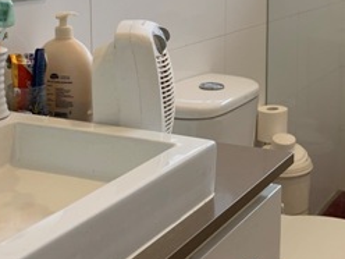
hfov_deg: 27.8
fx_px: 668
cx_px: 319
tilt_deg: -7.0
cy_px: 32
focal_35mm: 67
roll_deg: -2.1
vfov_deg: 21.5
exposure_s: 1/100
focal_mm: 4.25
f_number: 1.8
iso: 80
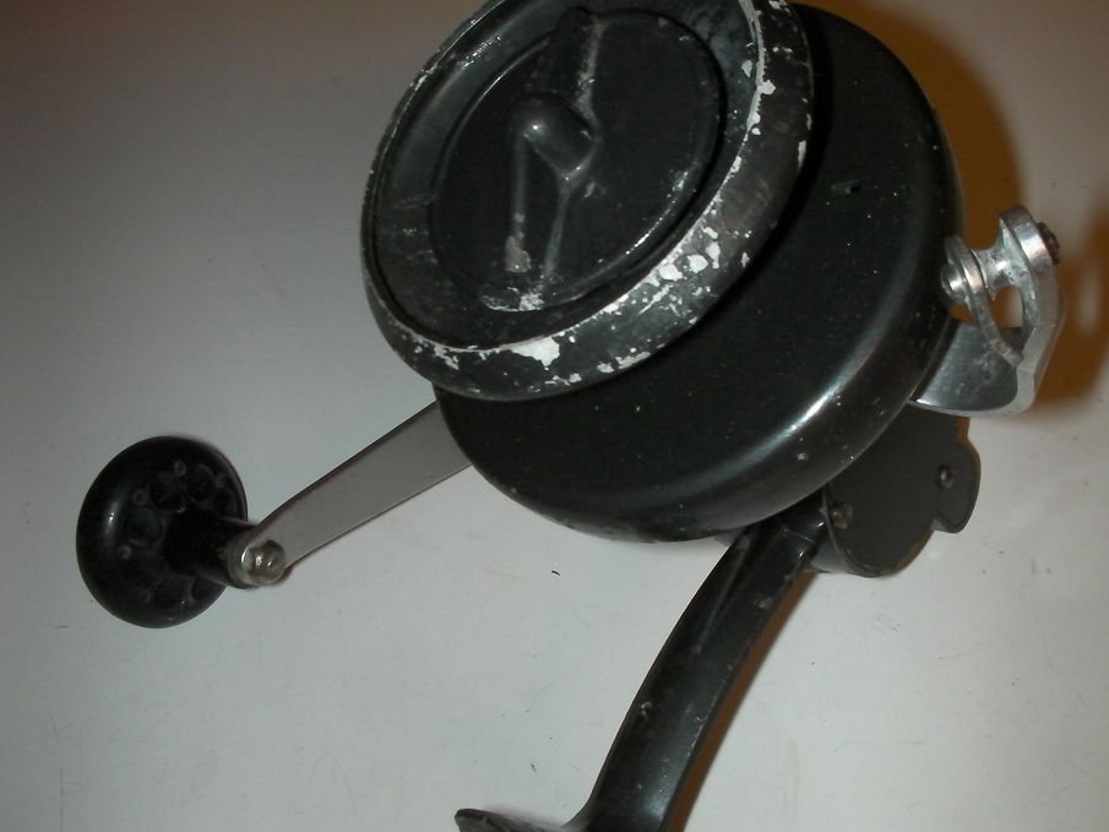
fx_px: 1346
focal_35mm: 42
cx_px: 594
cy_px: 423
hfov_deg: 44.8
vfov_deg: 34.4
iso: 200
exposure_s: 1/30
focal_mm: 6.3
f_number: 5.6
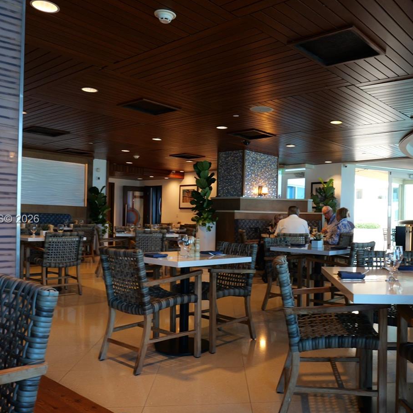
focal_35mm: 30
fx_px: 405
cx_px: 262
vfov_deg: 54.0
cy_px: 220
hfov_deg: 53.3
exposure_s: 1/60
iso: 2500
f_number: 8
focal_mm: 20
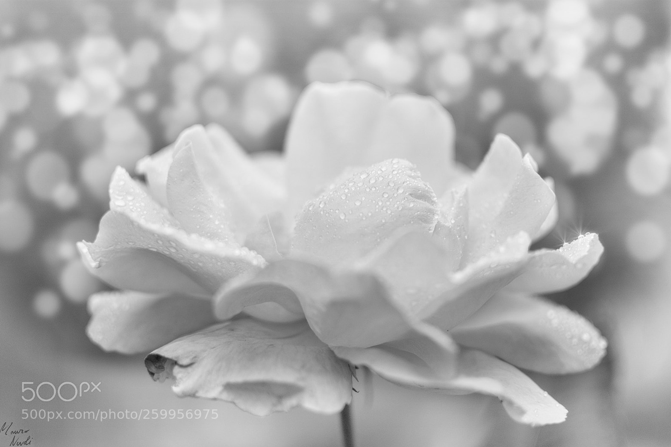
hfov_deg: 37.2
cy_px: 220
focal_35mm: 54
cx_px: 337
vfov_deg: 25.3
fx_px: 997
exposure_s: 1/400
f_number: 1.8
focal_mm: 35
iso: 100
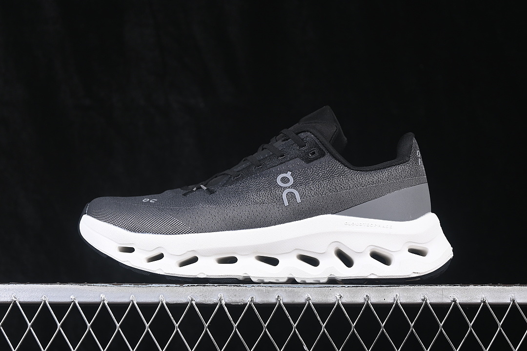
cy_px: 176
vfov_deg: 18.2
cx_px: 264
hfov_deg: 27.0
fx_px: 1098
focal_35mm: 75
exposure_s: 1/60
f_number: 6.3
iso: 160
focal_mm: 50
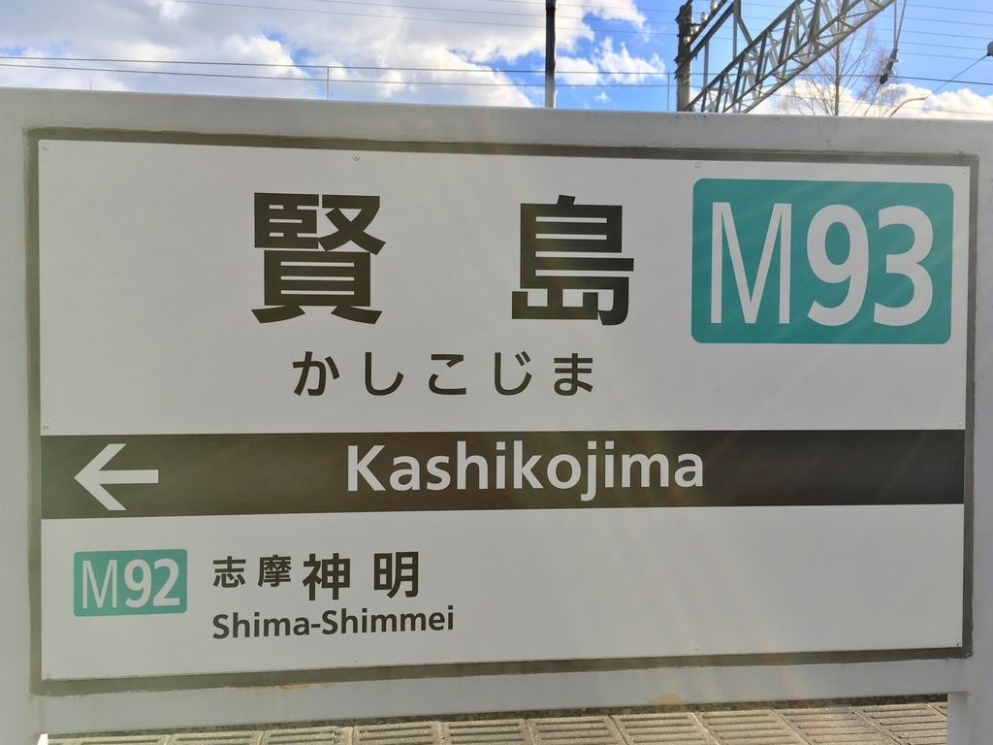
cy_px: 372
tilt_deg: -1.2
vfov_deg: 48.2
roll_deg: +0.8
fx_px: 832
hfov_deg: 61.7
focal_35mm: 29
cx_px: 496
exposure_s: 1/1374
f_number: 2.2
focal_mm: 4.15
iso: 25
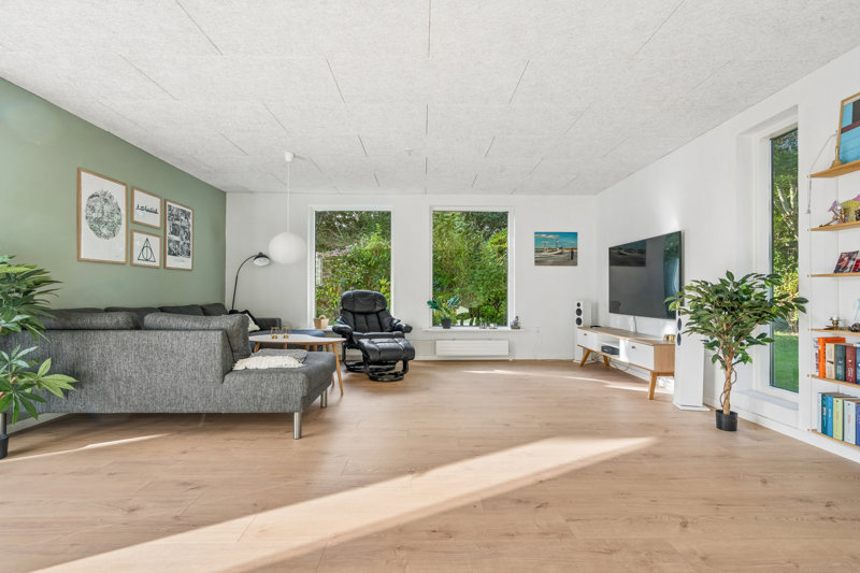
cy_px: 286
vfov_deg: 70.4
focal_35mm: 17
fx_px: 406
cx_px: 430
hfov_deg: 93.3
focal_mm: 17
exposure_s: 1/10
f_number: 13
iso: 400
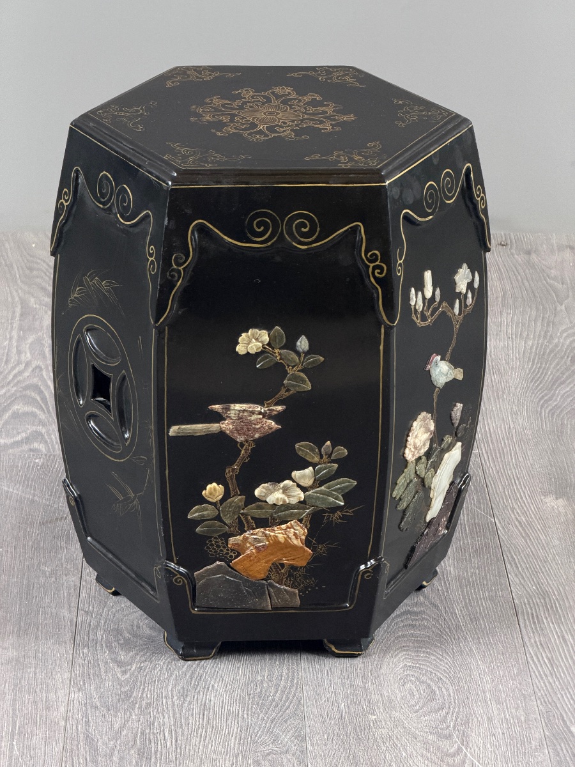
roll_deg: -2.1
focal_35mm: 100
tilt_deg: -25.3
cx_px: 288
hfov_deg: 14.8
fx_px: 2215
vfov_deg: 19.6
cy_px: 384
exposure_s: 1/50
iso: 400
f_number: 2.8
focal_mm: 16.89
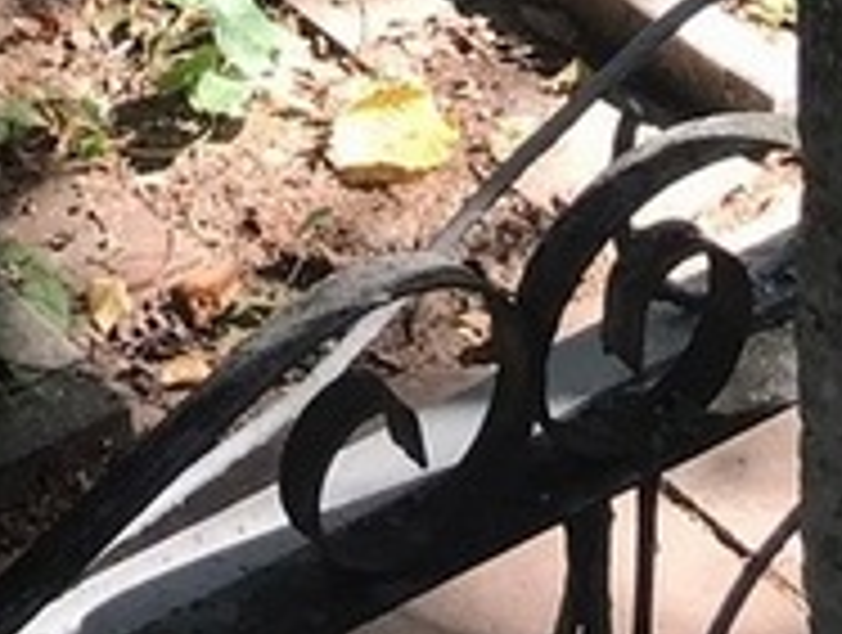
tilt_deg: -19.5
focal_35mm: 153
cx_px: -158
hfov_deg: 12.6
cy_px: -980
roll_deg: +2.4
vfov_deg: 8.7
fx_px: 3729
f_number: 1.8
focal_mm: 3.99
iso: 20
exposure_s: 1/284
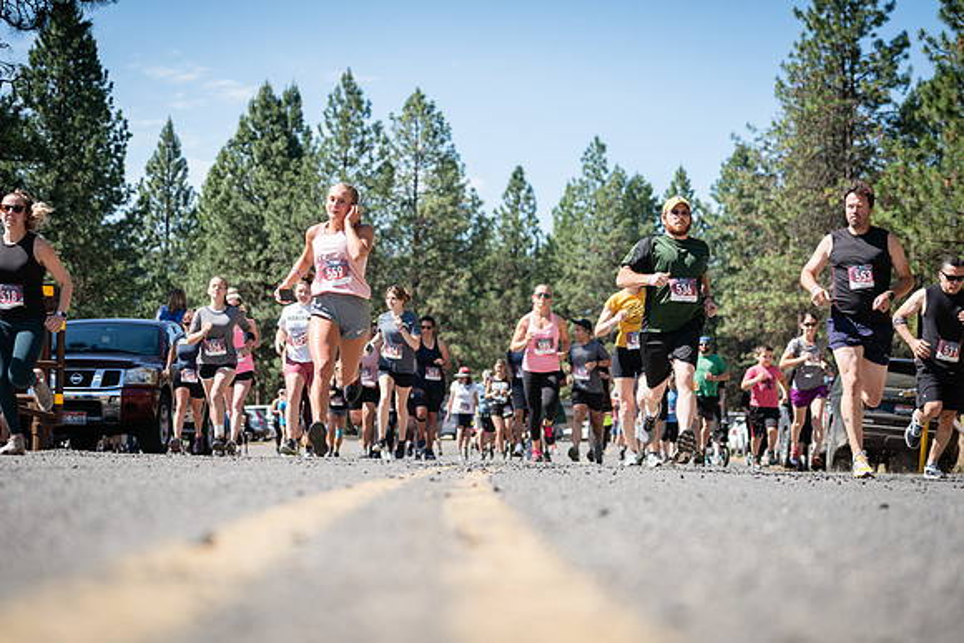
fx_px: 1982
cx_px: 482
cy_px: 322
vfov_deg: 18.4
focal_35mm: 74
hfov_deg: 27.3
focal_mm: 74
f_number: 4
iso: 100
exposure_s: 1/500
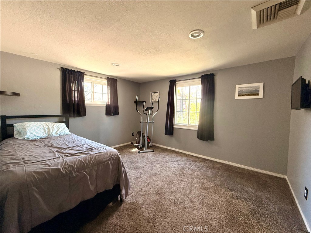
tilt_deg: -3.2
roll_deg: -1.3
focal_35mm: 14
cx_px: 156
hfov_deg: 102.1
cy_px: 116
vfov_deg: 85.7
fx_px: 126
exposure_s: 1/82
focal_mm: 2.22
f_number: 2.2
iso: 320
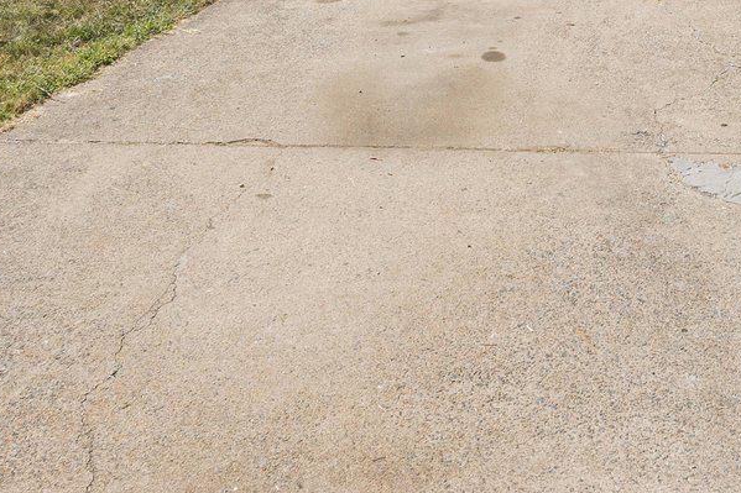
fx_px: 1373
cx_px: 774
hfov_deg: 28.0
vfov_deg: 17.7
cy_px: -305
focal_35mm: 67
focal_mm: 19.5
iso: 200
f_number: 9
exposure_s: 1/250
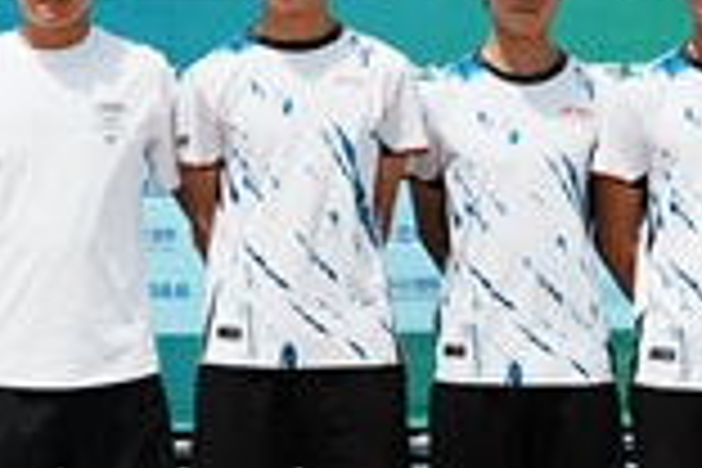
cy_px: 76
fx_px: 2808
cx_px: 130
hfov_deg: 14.2
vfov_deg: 9.5
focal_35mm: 144
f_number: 5.6
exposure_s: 1/2500
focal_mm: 32
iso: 320
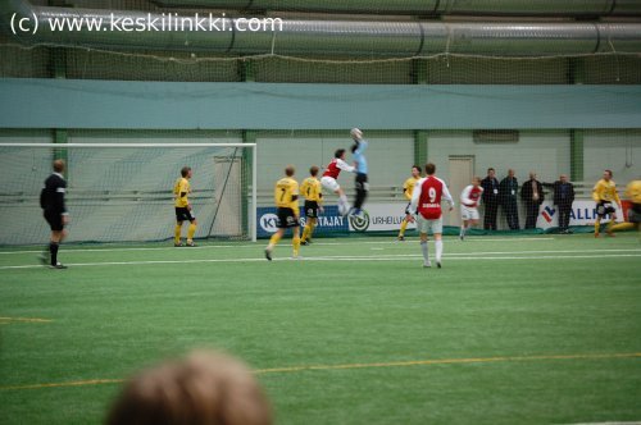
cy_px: 212
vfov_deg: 8.7
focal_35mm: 158
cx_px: 320
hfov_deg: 13.1
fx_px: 2801
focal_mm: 105
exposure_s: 1/25
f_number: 4.8
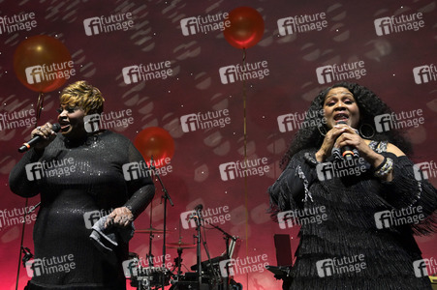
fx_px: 388
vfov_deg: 41.1
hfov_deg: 58.8
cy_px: 145
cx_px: 218
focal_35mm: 32
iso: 8000
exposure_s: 1/500
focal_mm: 32
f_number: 5
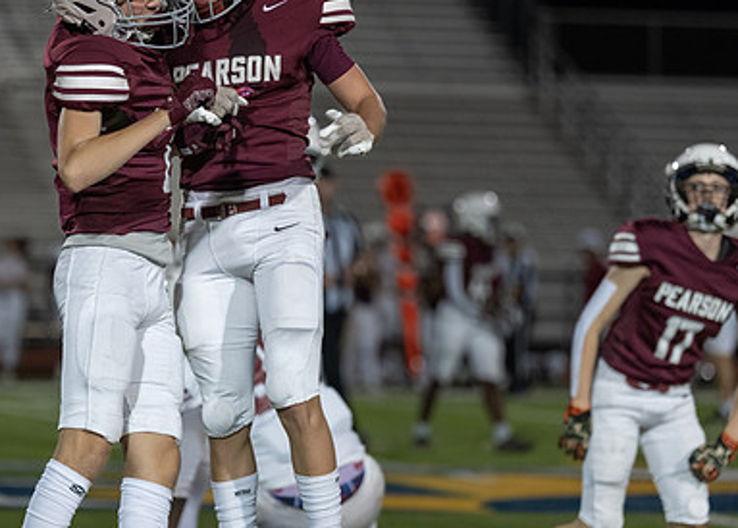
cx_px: 214
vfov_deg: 6.3
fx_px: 4802
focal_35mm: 229
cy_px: 207
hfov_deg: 8.8
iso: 1600
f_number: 2.8
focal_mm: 139
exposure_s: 1/1000
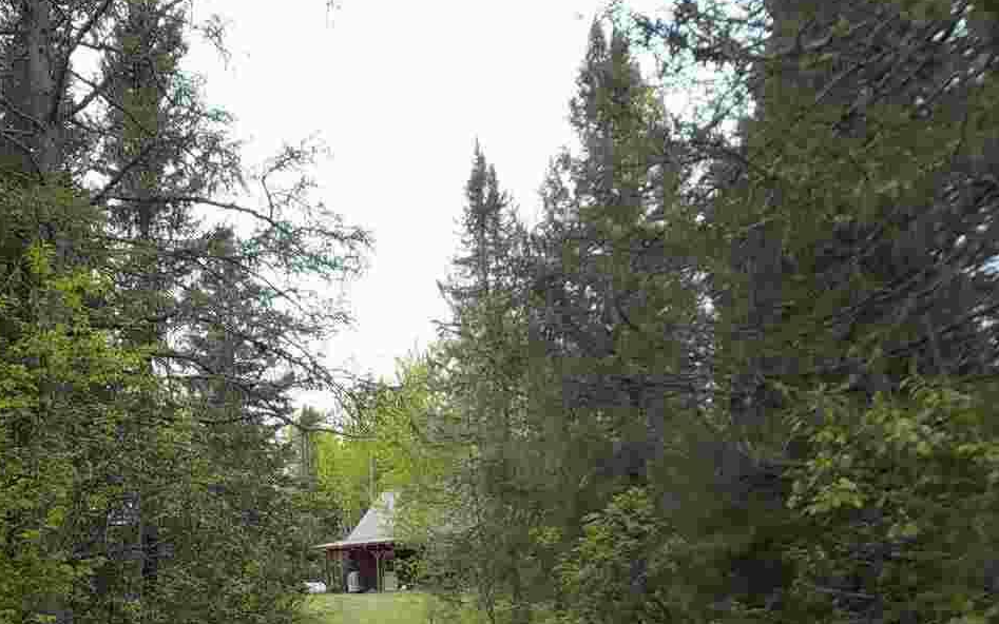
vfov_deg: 29.4
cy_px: 475
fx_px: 1171
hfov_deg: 45.7
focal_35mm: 43
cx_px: 360
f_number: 3.3
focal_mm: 4.1
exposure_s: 1/200
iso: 125
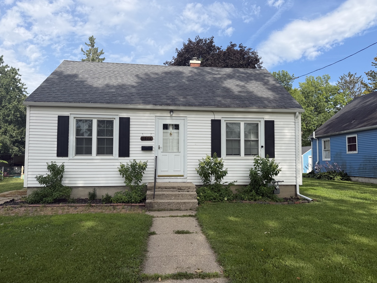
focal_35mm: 25
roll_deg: +0.2
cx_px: 193
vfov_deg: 54.9
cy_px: 145
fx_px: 272
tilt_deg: +2.0
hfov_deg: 69.4
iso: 80
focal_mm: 6.76
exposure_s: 1/3145
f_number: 1.78
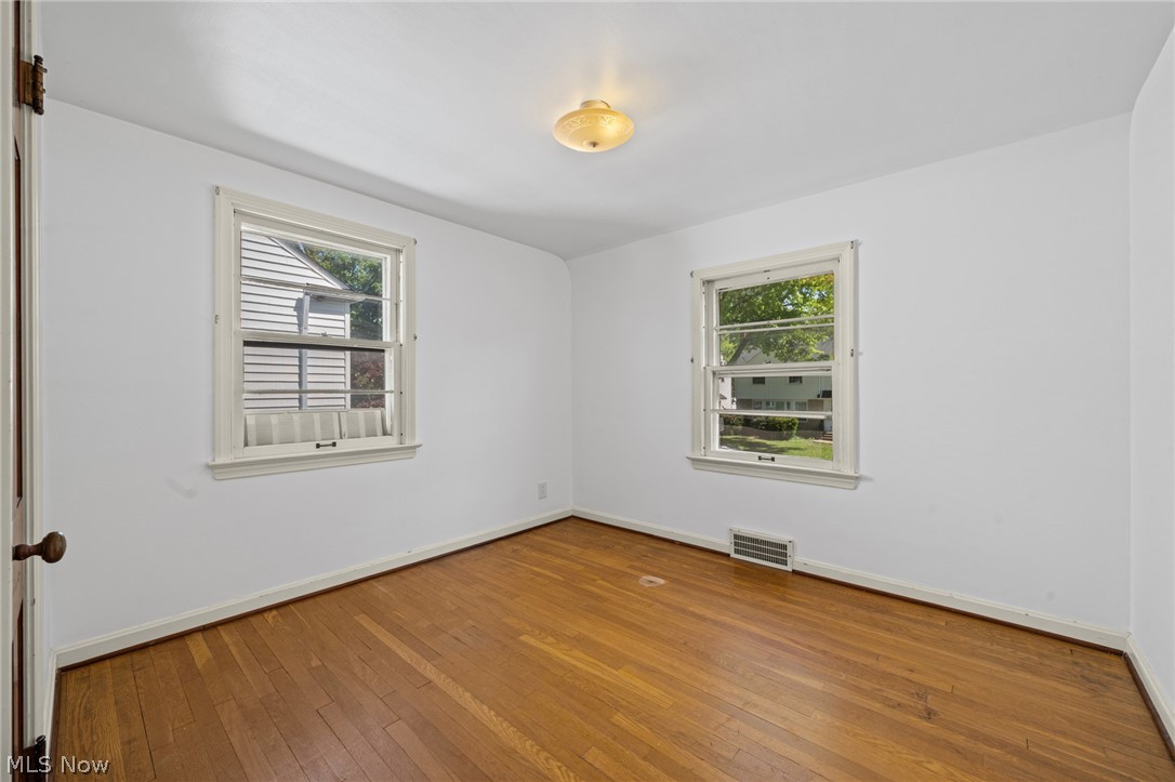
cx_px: 588
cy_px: 391
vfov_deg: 85.4
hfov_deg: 108.4
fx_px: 424
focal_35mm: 13
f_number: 9
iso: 250
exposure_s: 1/15
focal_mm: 13
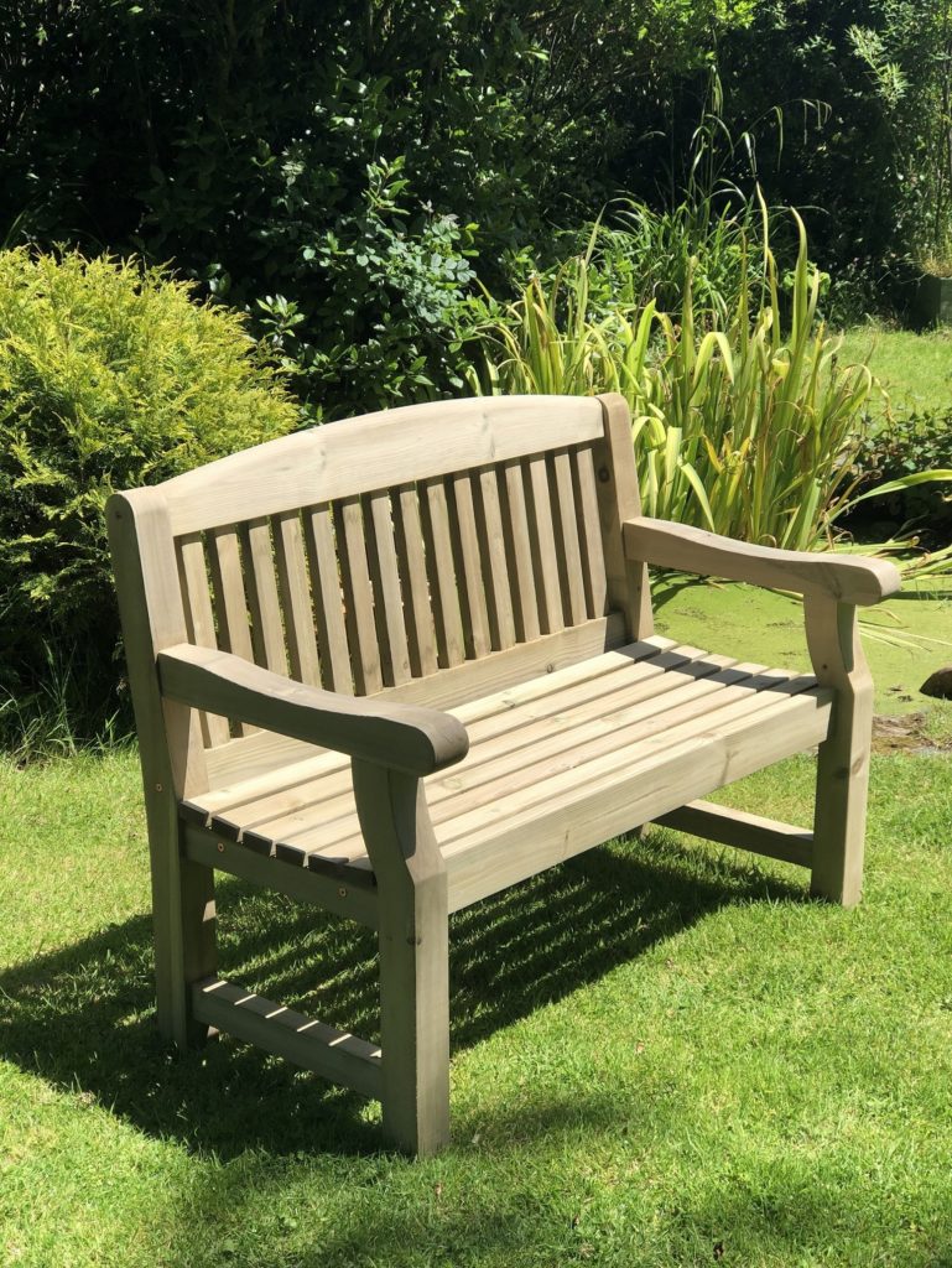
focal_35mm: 57
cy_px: 634
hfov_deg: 25.7
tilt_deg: -16.1
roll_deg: +1.9
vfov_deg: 33.8
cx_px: 476
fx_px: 2088
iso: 20
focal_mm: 6.6
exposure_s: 1/521
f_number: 2.8
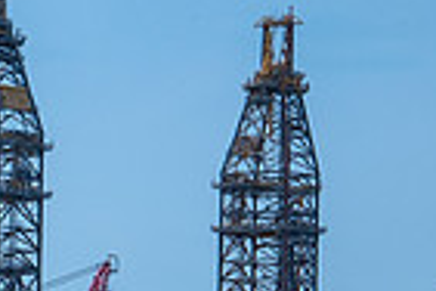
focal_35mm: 288
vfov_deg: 4.8
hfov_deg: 7.1
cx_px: -204
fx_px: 3488
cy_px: 376
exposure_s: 1/320
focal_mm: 46.6
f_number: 11
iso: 160
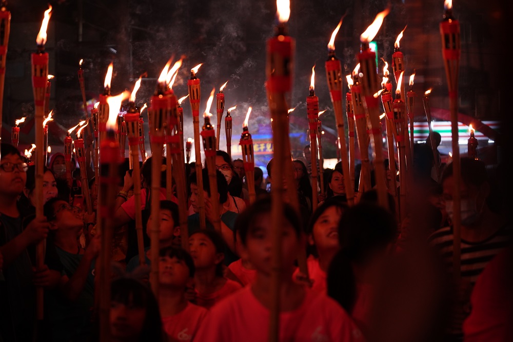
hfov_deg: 28.8
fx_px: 998
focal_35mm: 70
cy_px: 171
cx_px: 256
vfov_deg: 19.5
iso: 1000
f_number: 3.2
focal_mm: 70
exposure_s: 1/125
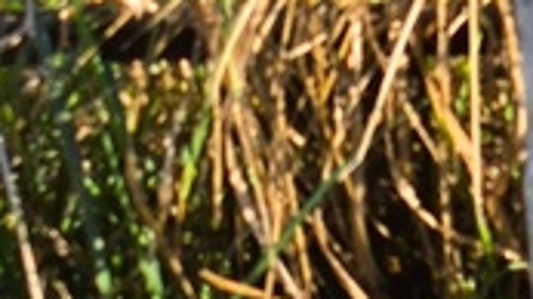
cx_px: 1046
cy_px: -83
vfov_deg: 4.8
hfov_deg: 8.2
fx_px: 3559
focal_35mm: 252
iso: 50
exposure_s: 1/427
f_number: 1.7
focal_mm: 4.71
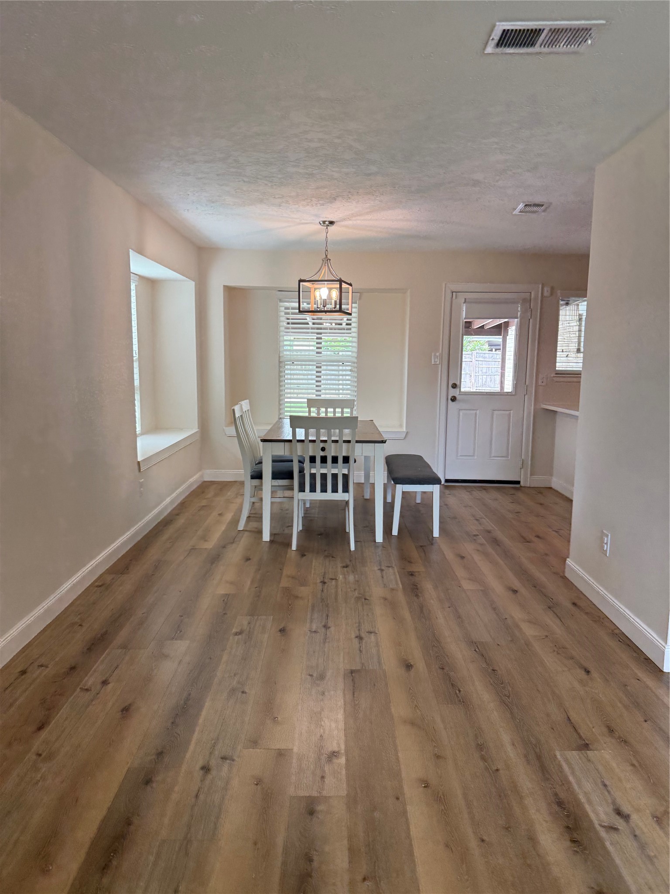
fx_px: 619
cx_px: 335
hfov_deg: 56.8
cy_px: 447
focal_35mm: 24
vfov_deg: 71.6
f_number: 1.78
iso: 160
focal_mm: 6.76
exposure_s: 1/120
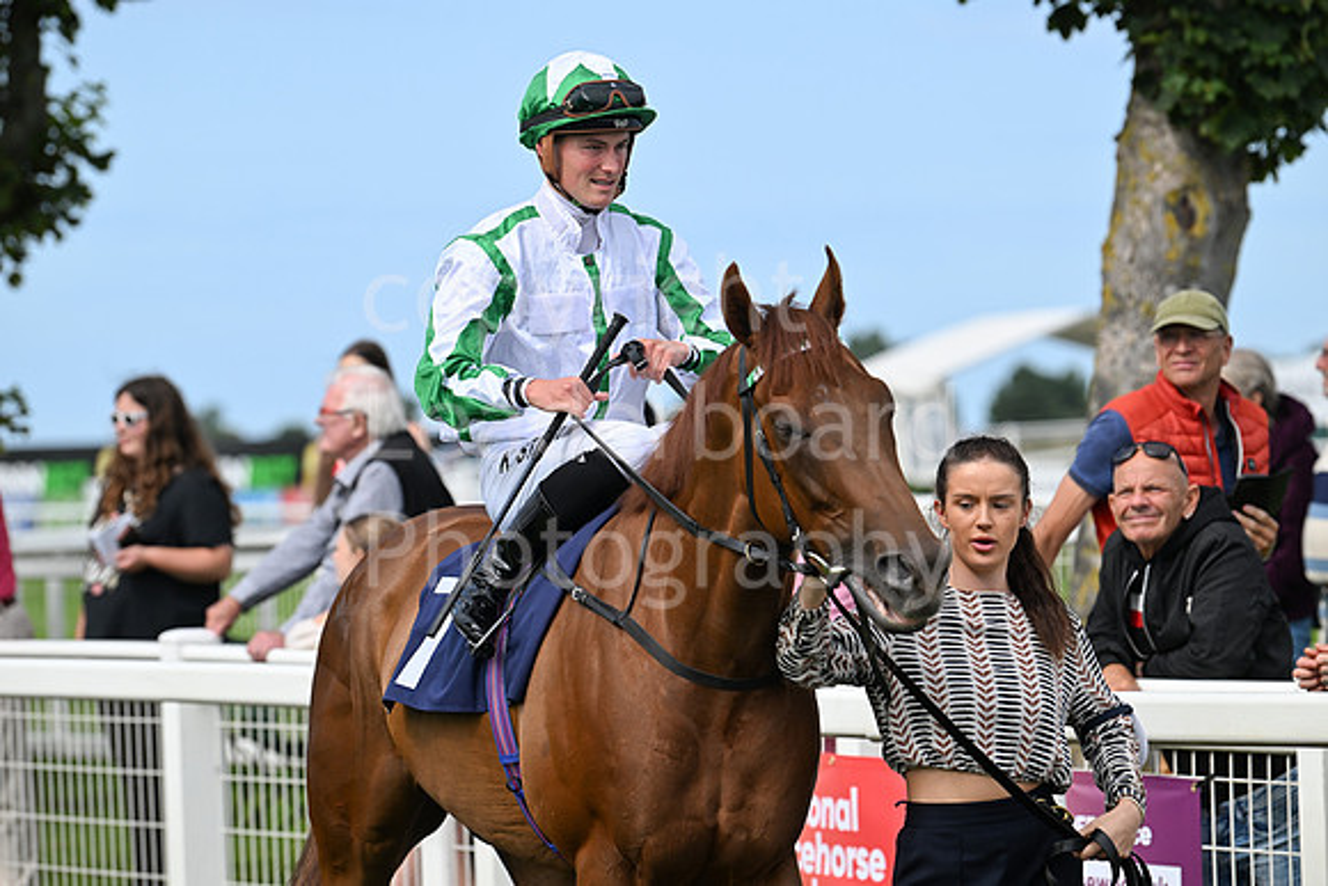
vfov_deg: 7.2
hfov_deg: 10.8
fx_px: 7010
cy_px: 443
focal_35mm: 190
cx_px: 664
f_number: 5
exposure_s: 1/3200
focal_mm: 190
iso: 500
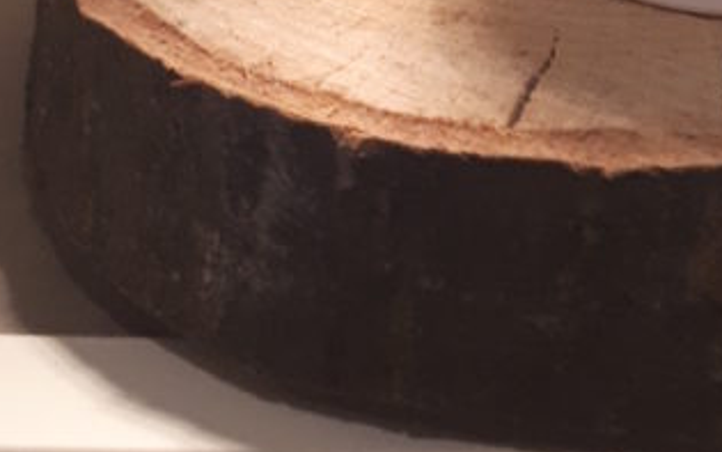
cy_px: -691
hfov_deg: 21.5
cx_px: 733
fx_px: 1830
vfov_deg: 11.3
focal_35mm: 93
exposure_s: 1/33
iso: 160
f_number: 1.9
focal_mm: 3.6
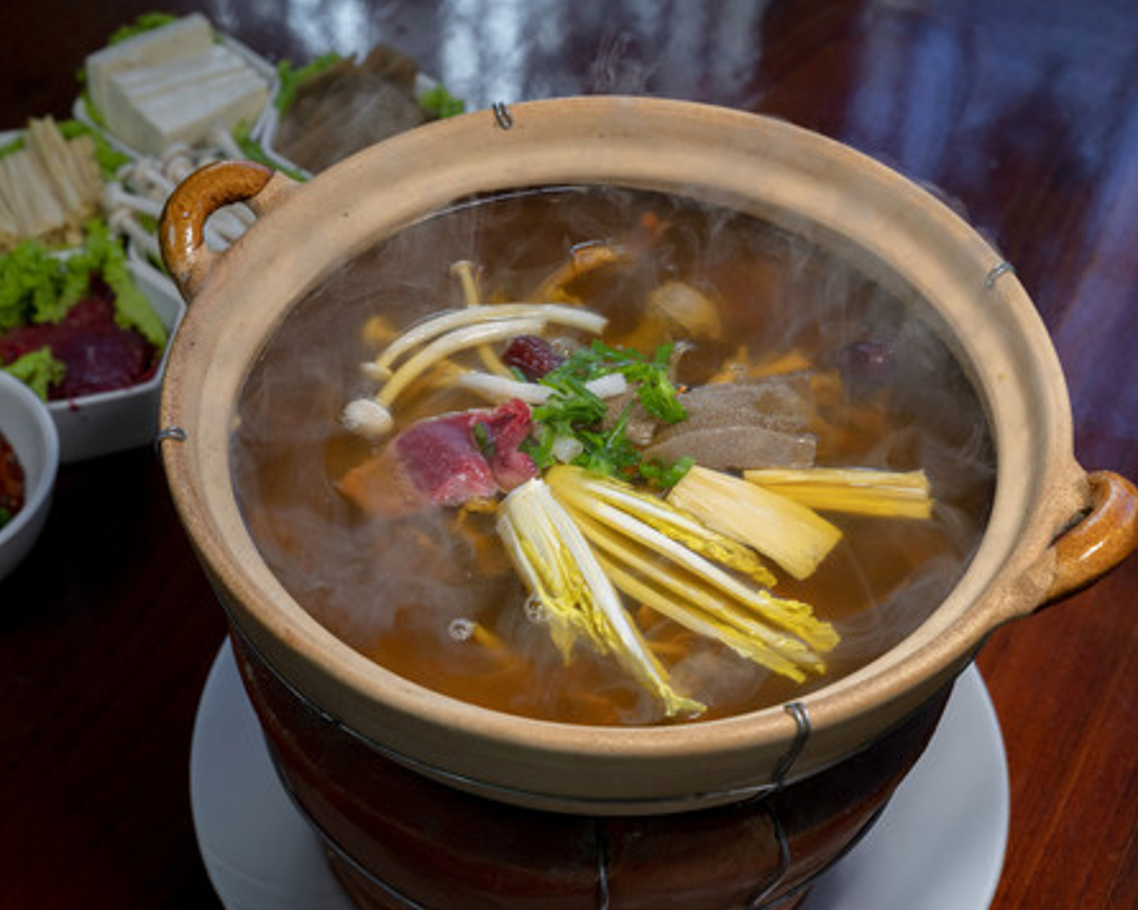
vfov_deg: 23.1
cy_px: 455
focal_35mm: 66
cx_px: 463
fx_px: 2223
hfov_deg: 28.7
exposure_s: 1/250
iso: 1000
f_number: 8
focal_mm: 58
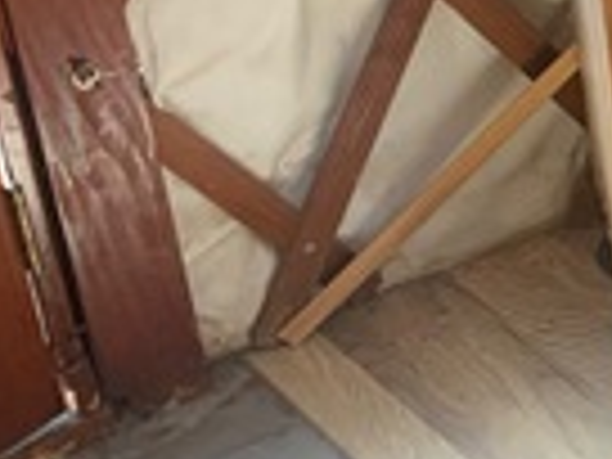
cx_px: 1310
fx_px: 2157
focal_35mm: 122
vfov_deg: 11.1
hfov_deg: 13.3
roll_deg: +0.3
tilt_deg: -20.0
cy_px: -454
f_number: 1.8
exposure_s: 1/55
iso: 400
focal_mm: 4.25
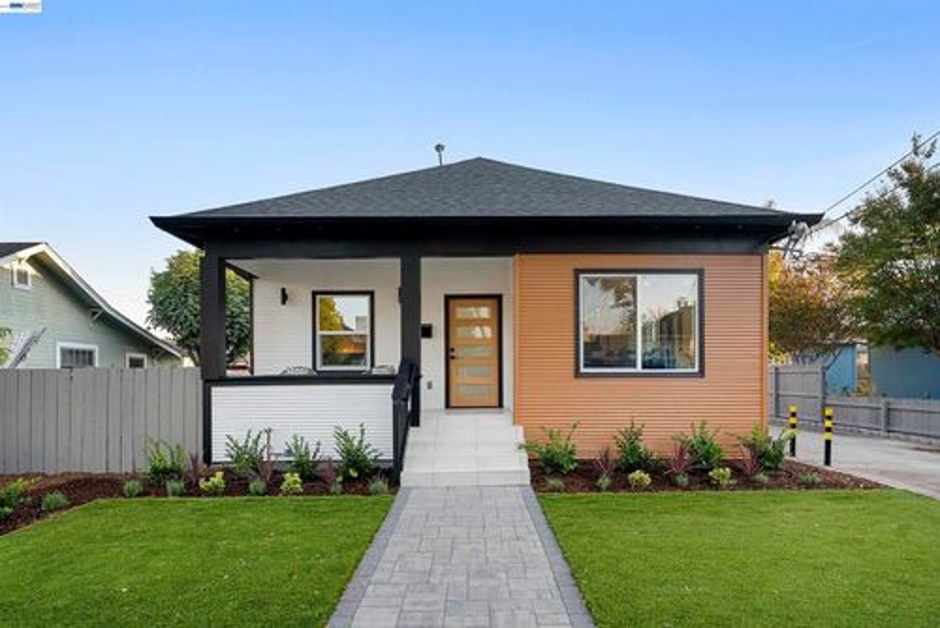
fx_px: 523
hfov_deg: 83.9
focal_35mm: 20
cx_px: 470
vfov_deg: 62.0
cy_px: 314
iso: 125
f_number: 8
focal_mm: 20
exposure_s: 1/30
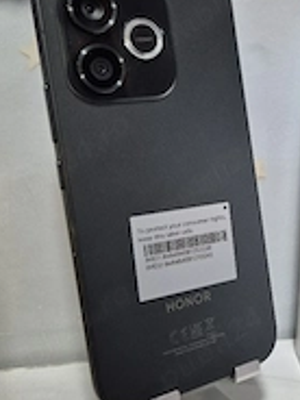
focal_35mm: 50
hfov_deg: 28.0
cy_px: 193
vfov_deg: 38.2
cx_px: 272
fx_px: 578
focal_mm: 5.4
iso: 640
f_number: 1.8
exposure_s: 1/100
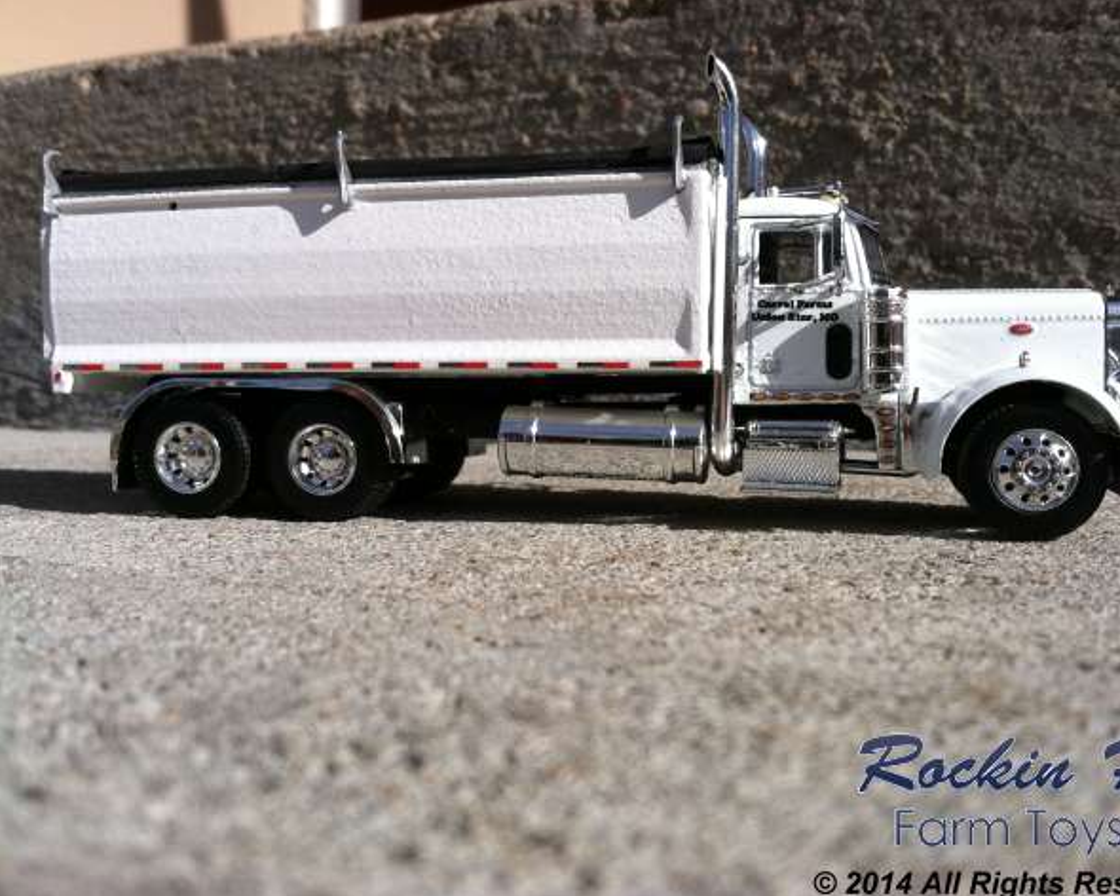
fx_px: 1226
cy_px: 448
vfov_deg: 40.1
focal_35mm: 37
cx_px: 606
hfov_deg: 49.0
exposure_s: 1/2143
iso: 80
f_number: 2.8
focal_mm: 3.85
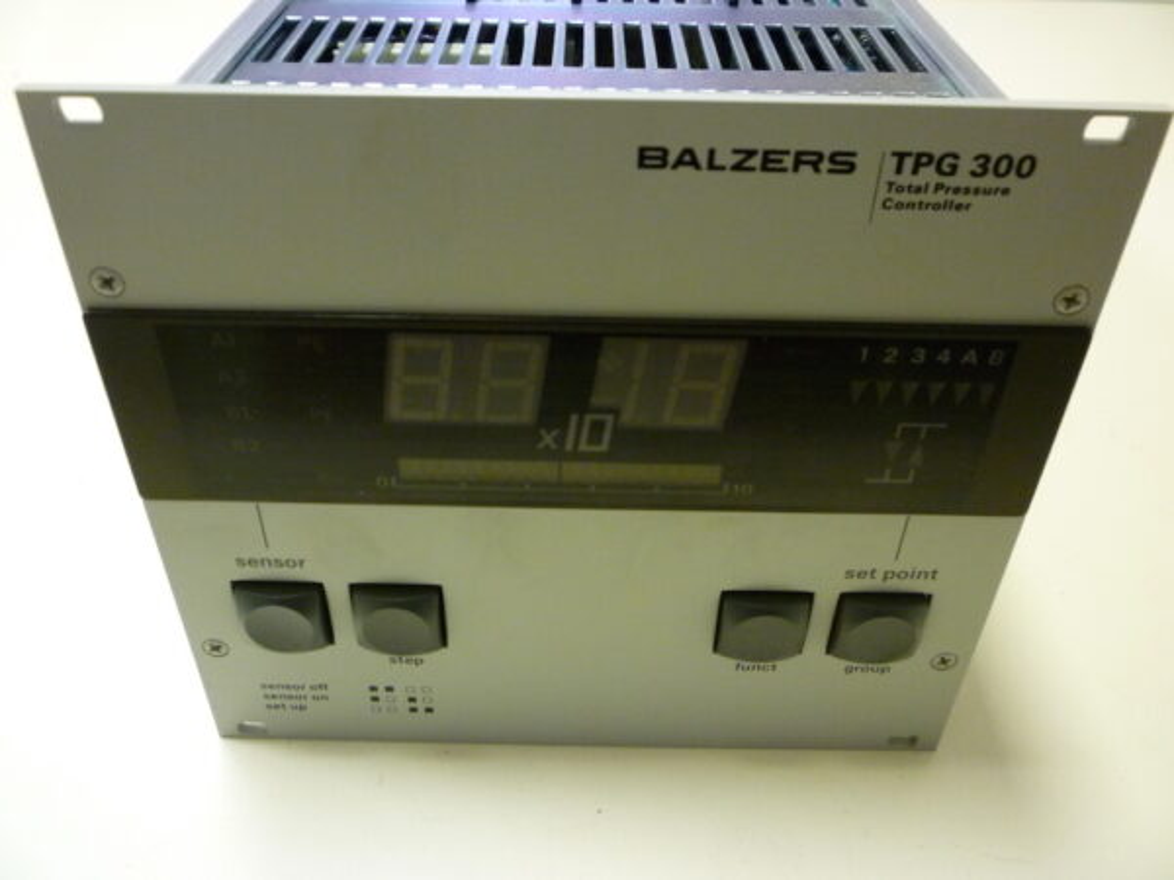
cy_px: 440
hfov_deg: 61.7
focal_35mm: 29
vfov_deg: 48.2
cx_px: 587
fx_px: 984
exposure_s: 1/10
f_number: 3.3
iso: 400
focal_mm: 5.2
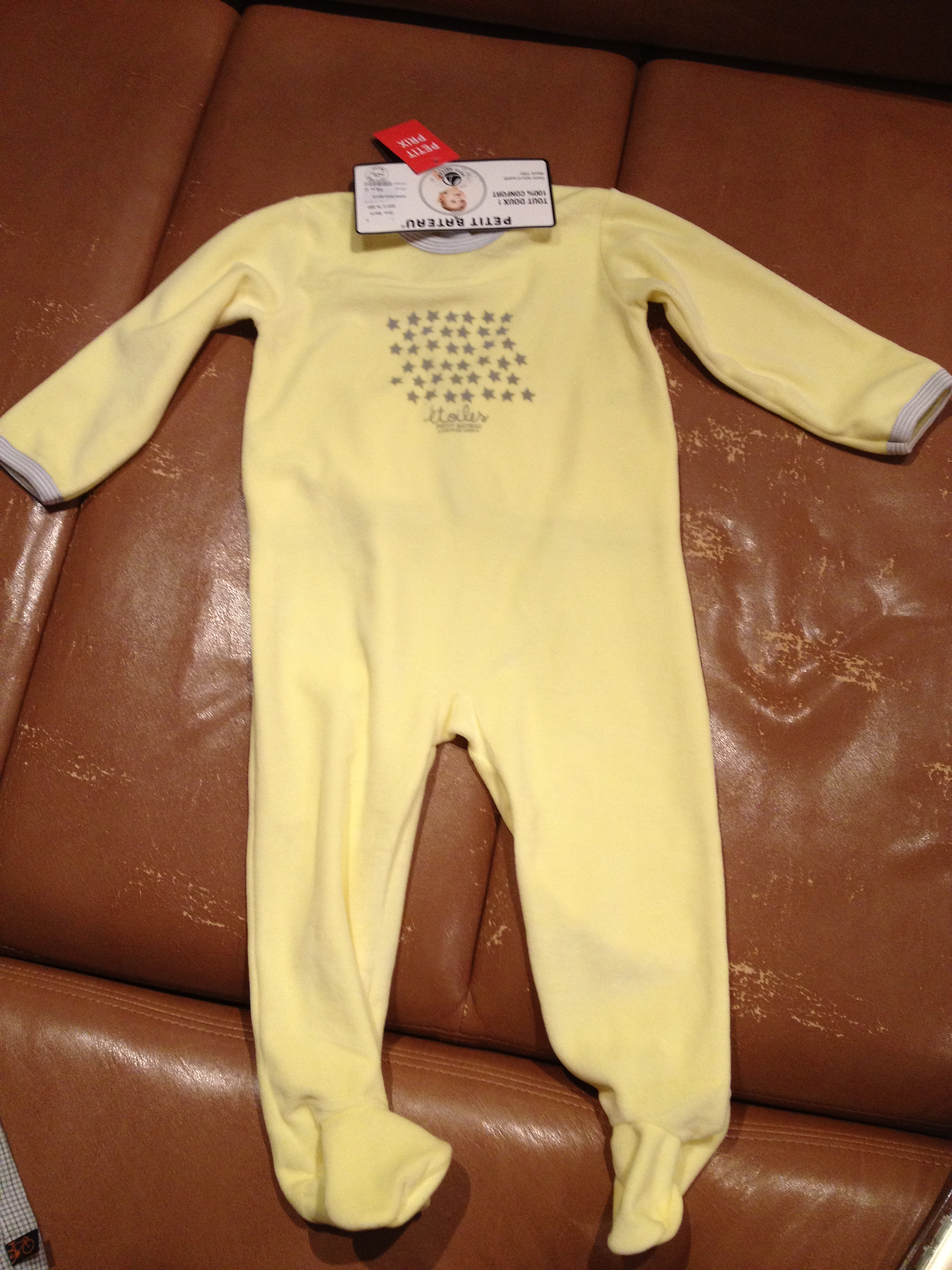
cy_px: 635
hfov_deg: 40.7
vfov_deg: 52.6
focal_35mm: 35
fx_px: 1283
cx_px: 476
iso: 160
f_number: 2.4
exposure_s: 1/20
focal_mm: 4.28
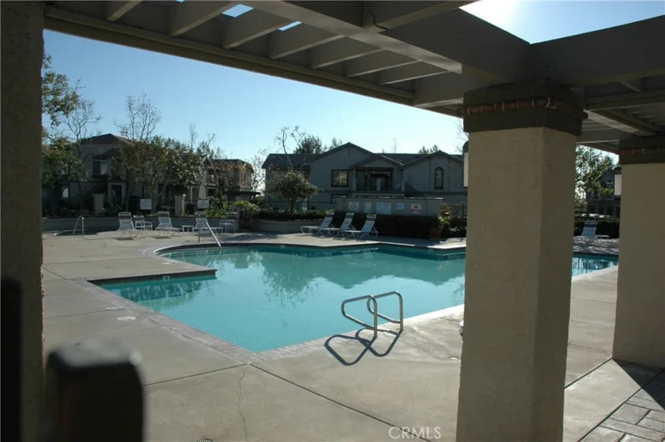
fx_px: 498
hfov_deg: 67.4
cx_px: 332
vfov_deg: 47.8
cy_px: 221
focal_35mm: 27
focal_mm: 18
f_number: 10
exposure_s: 1/400
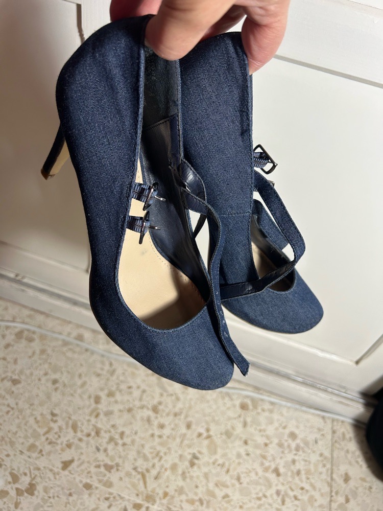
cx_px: 192
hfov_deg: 53.1
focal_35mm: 26
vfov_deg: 67.3
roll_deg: -12.9
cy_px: 256
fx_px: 384
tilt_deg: -44.2
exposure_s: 1/50
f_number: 1.5
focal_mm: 5.7
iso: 100
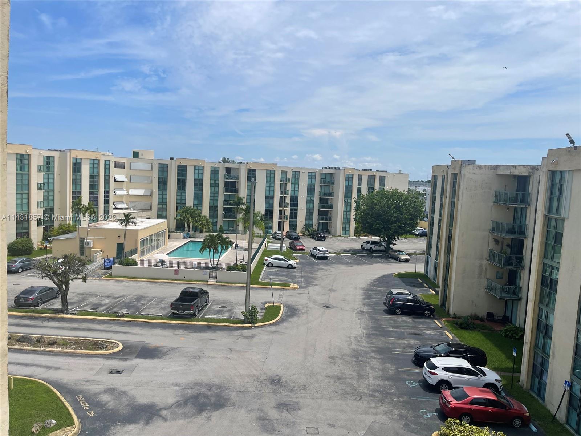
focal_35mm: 26
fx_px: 436
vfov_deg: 53.1
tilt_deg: -7.9
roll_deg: -1.4
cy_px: 218
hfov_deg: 67.3
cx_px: 290
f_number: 1.6
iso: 32
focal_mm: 5.1
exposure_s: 1/6250
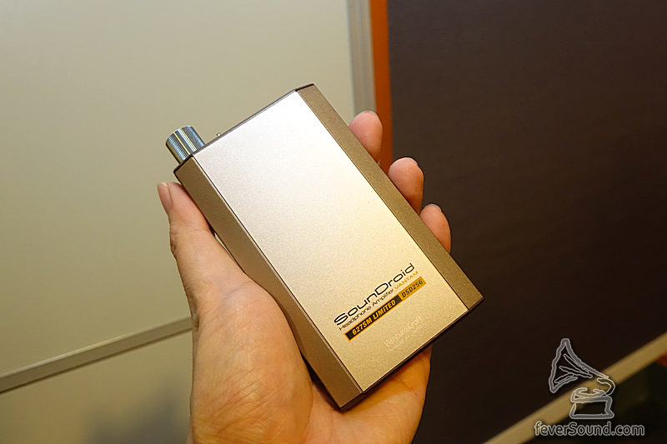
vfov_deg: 43.6
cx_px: 334
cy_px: 222
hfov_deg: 61.9
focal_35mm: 30
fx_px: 556
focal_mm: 11.13
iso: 1600
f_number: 4
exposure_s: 1/125
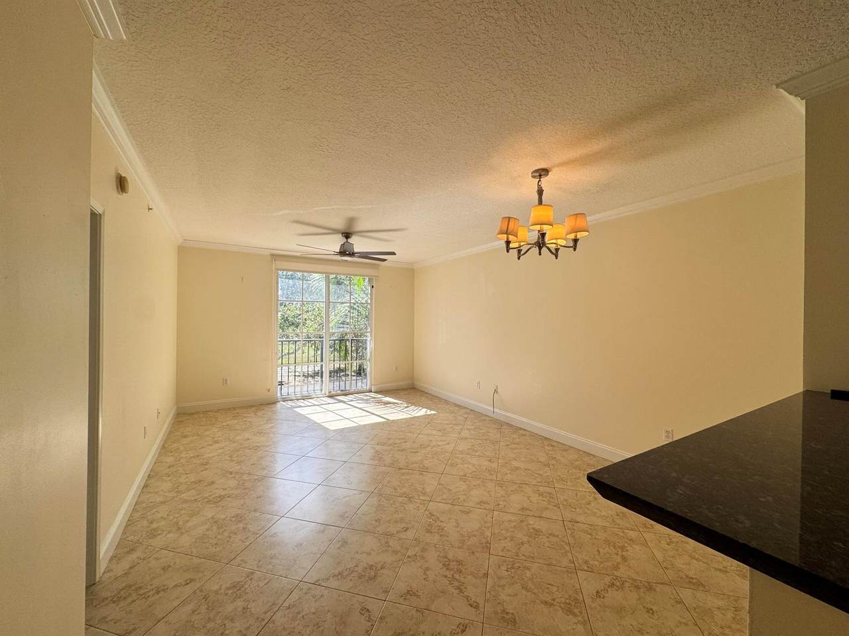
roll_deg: -0.2
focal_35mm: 14
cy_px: 318
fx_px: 343
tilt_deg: +0.2
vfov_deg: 85.7
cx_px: 424
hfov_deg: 102.1
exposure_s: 1/370
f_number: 2.2
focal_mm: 2.22
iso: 40
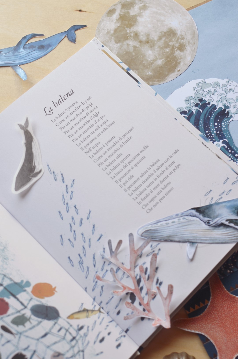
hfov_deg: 25.6
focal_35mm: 52
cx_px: 119
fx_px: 523
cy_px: 180
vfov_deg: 37.9
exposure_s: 1/100
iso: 100
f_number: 4
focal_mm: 35
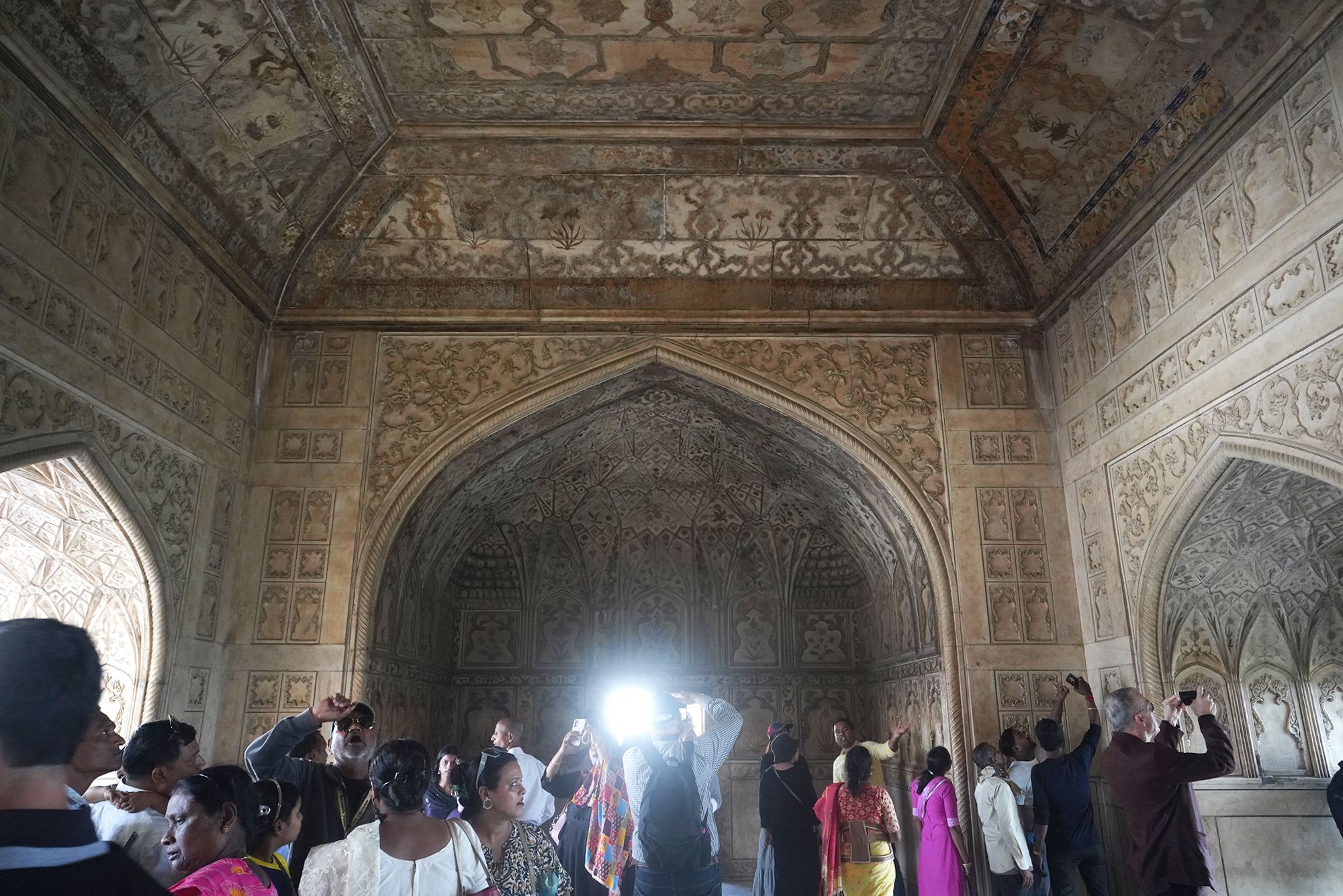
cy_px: 448
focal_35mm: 24
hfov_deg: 73.7
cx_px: 672
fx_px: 895
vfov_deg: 53.1
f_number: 7.1
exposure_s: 1/80
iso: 3200
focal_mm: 24
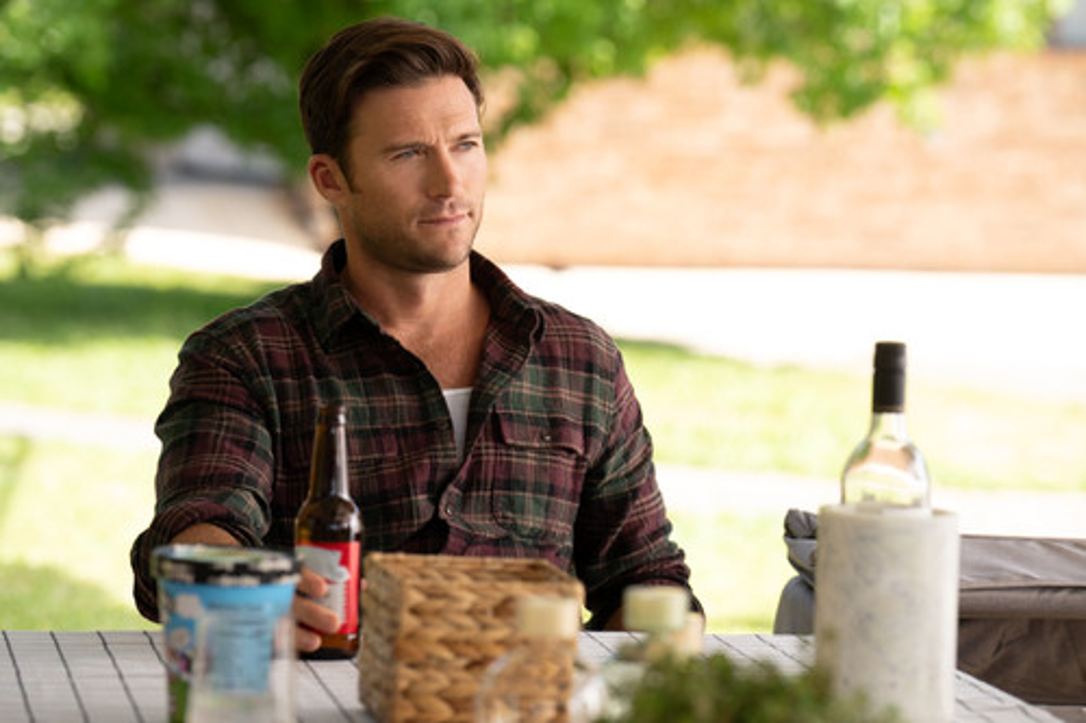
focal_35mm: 133
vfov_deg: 10.3
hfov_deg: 15.4
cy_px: 362
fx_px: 4011
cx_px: 543
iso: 250
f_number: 4.5
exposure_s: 1/125
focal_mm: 133
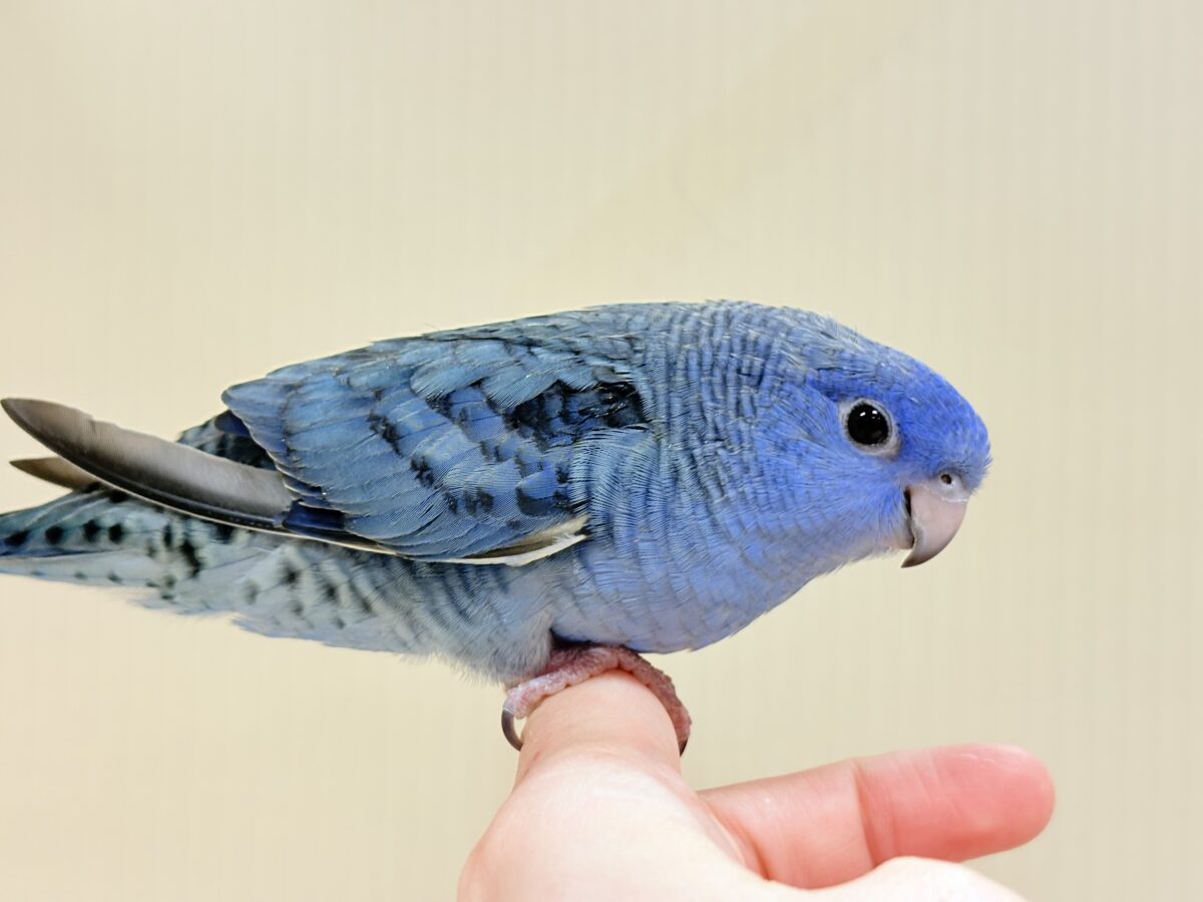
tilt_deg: +4.3
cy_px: 451
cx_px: 602
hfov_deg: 36.8
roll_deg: +1.1
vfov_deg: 28.0
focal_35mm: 52
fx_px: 1807
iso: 64
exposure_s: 1/73
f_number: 1.6
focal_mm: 5.96
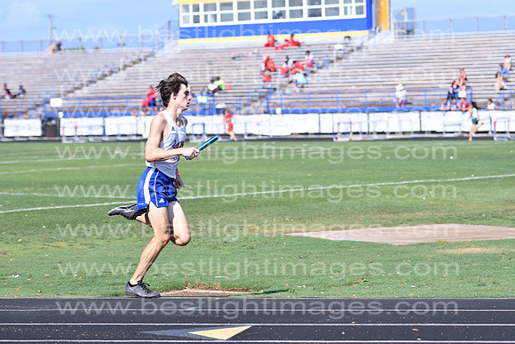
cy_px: 172
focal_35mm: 142
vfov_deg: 9.6
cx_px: 258
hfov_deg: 14.4
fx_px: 2039
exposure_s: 1/2500
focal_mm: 95
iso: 200
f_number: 4
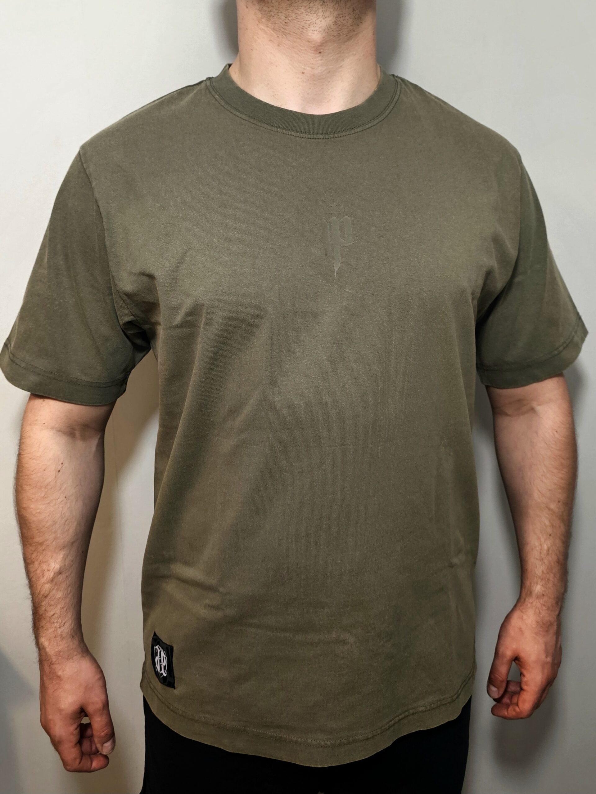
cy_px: 397
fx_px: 528
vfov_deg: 73.9
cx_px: 298
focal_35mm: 23
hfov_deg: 58.9
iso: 160
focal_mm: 6.3
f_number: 1.7
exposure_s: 1/101
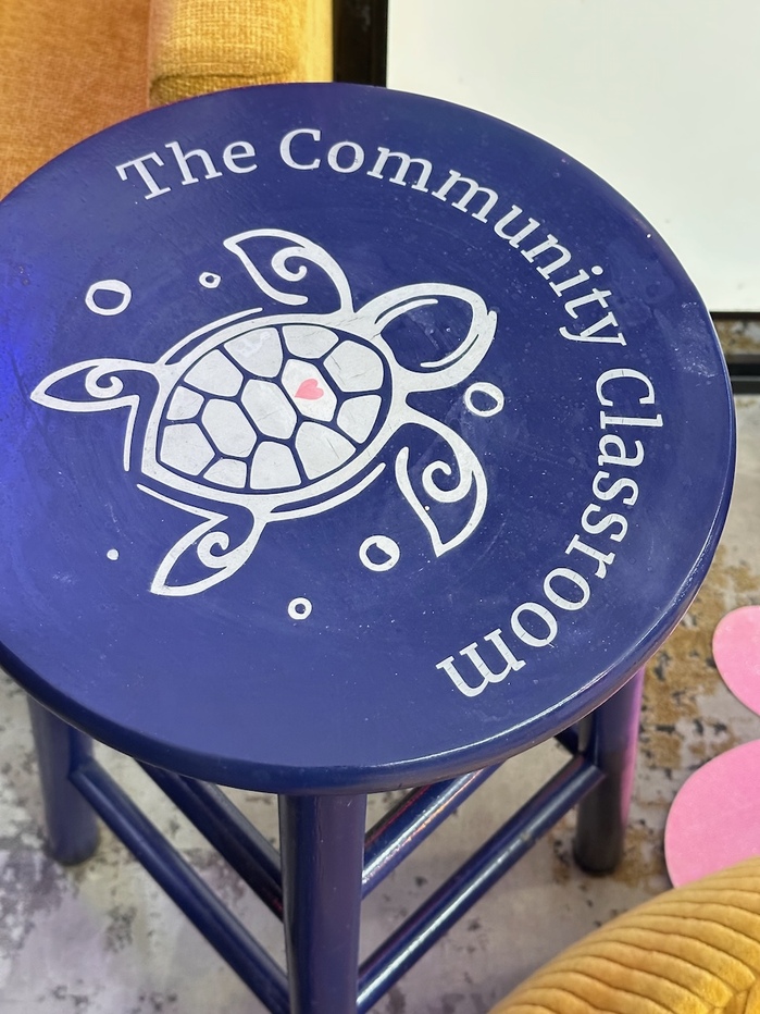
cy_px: 507
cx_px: 380
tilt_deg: -60.3
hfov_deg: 30.3
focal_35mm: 48
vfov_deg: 39.7
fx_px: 1405
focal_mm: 6.86
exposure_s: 1/24
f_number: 1.78
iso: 640
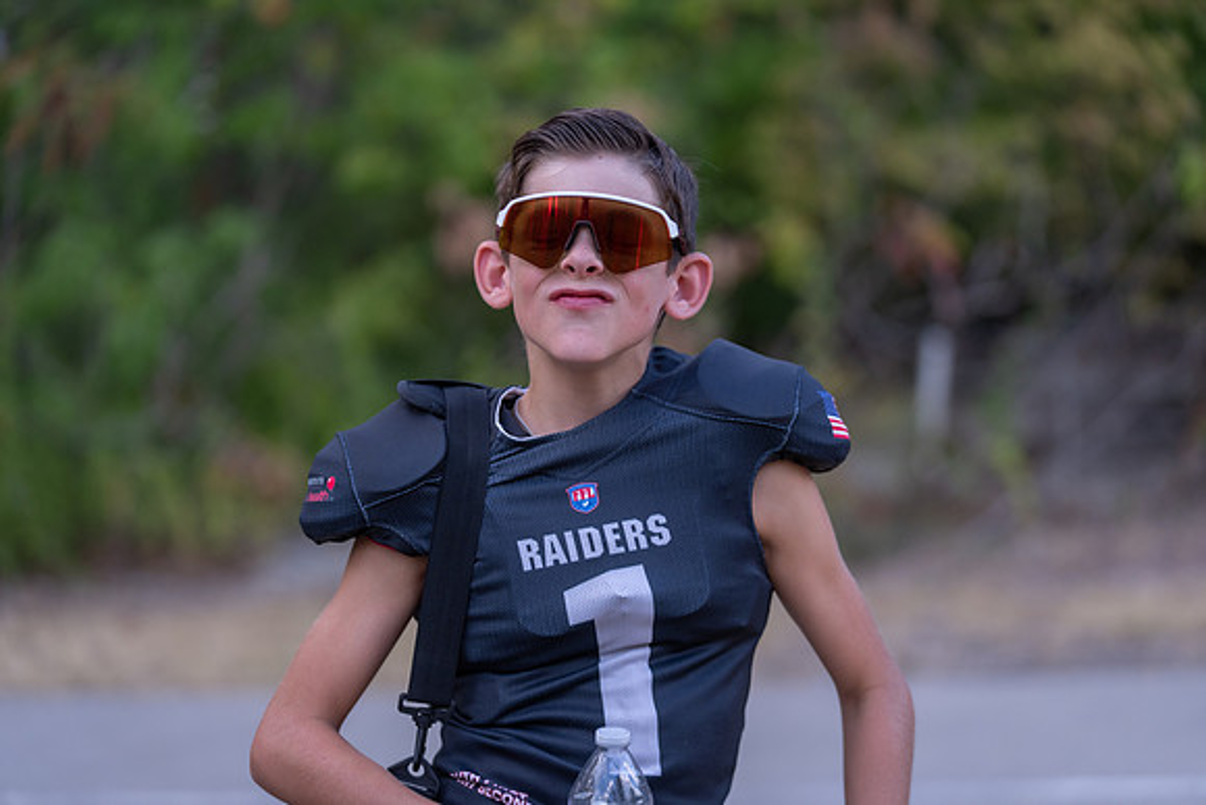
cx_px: 603
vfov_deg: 13.0
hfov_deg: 19.5
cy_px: 402
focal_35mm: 105
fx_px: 3518
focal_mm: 105
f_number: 2.8
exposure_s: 1/320
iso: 500
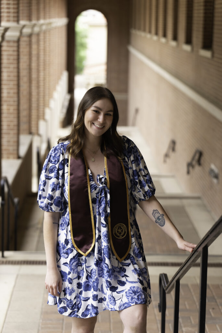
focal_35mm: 95
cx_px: 111
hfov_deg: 14.4
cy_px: 166
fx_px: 877
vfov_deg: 21.4
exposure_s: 1/250
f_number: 3.5
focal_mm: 95
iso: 400
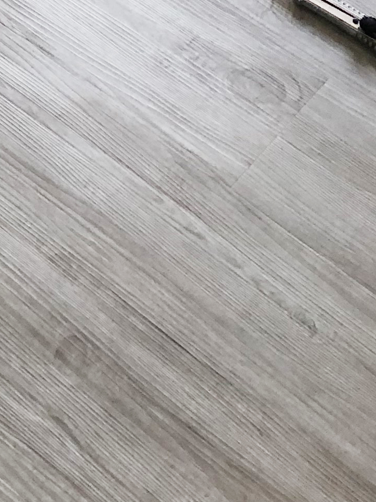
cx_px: -352
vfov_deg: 14.2
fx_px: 1694
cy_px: -483
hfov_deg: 11.5
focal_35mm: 117
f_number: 1.8
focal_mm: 4
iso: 25
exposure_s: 1/30
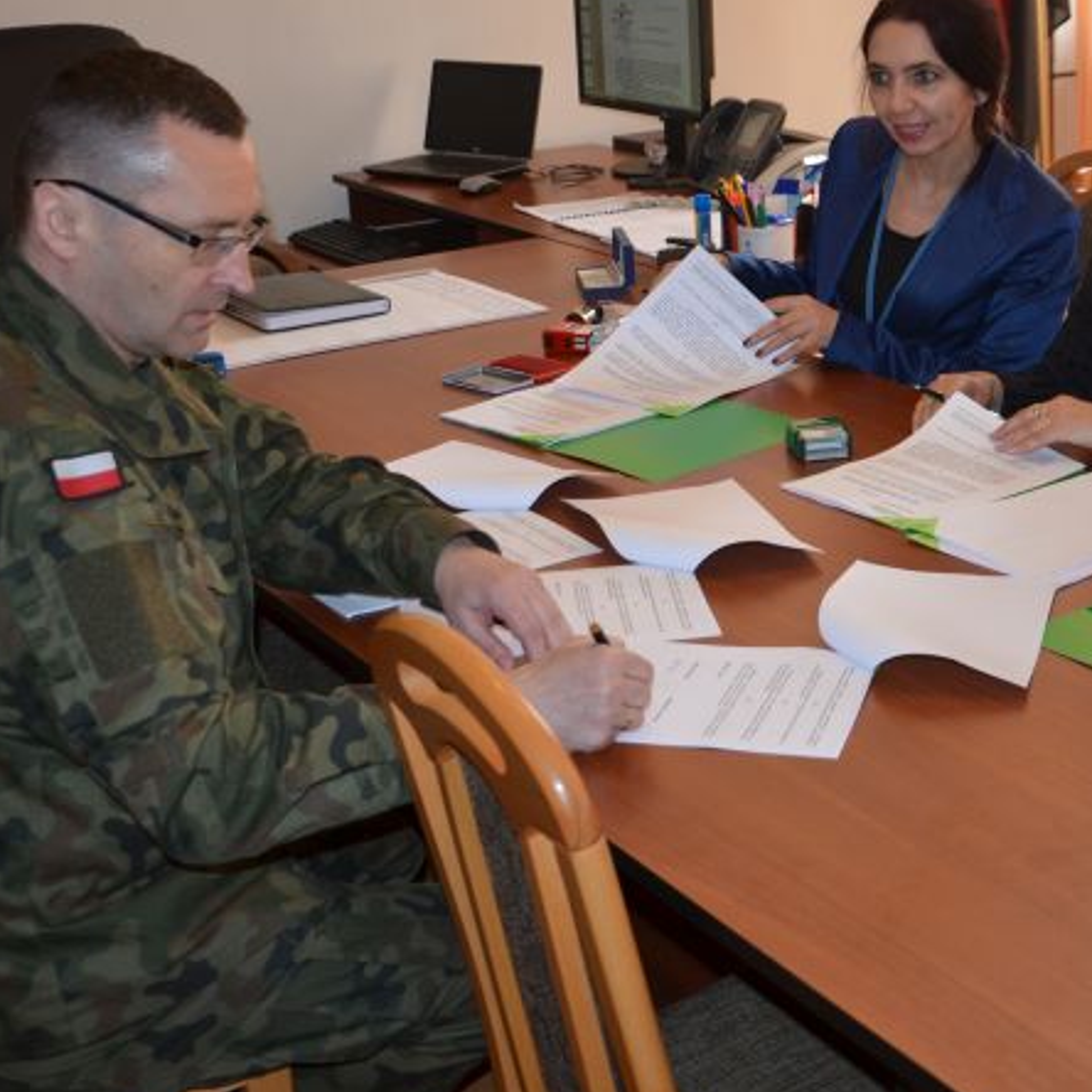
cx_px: 836
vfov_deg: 31.0
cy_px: 472
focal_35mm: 55
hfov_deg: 30.5
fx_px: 1963
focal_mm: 24
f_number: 3.8
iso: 360
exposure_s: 1/125
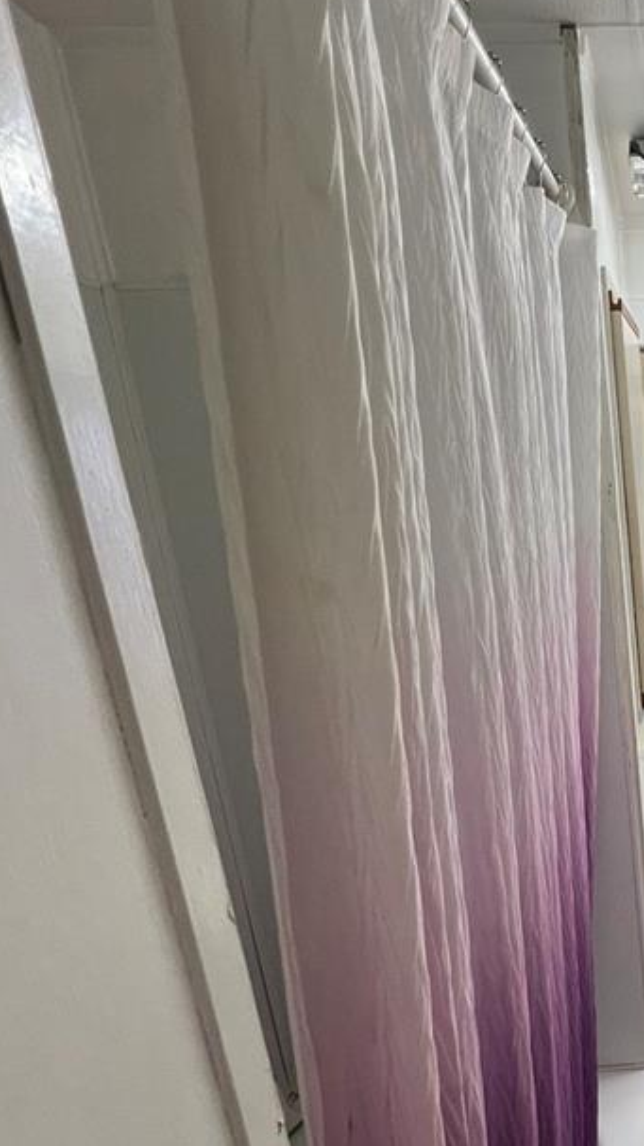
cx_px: 754
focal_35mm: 28
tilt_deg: -18.0
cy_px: 744
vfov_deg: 66.5
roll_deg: +1.6
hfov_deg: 34.2
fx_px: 851
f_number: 1.8
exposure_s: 1/120
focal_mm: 1.57
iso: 80
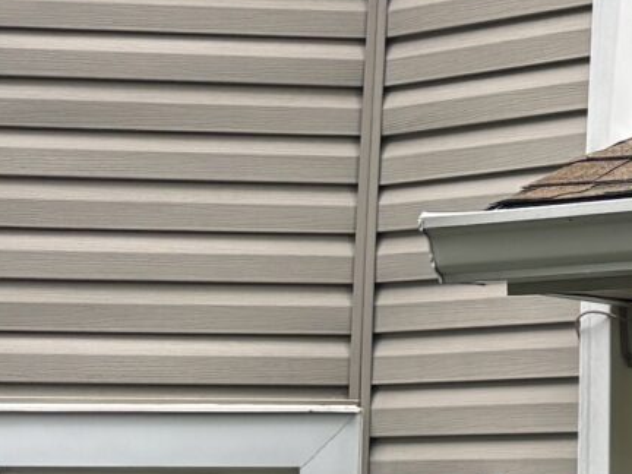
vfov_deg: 9.5
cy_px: -44
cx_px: 768
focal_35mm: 154
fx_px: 2812
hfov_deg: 12.5
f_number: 1.6
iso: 32
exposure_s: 1/129
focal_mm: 5.96
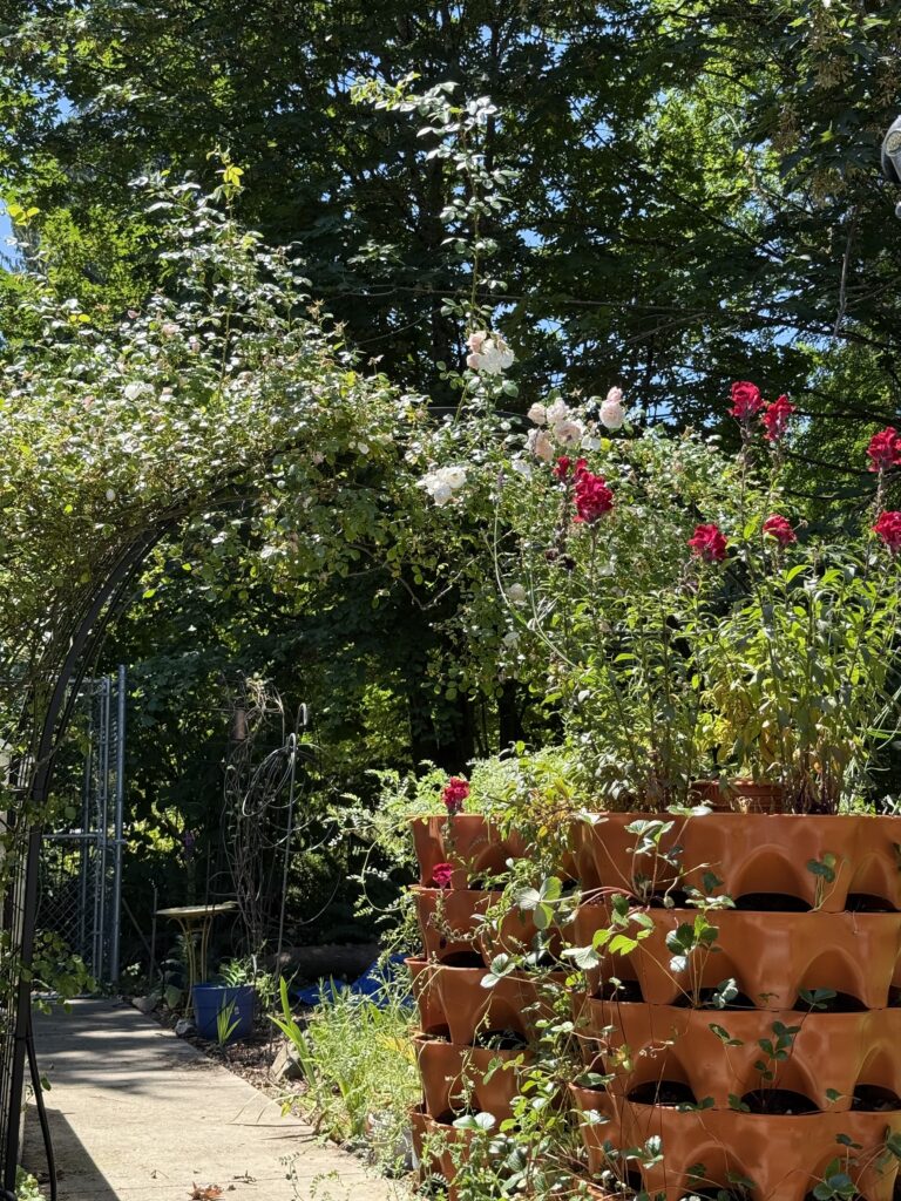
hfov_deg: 30.3
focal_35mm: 48
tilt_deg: +7.7
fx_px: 1666
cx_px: 450
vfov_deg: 39.7
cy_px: 600
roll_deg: +0.2
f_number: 1.78
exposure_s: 1/1330
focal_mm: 6.76
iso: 100
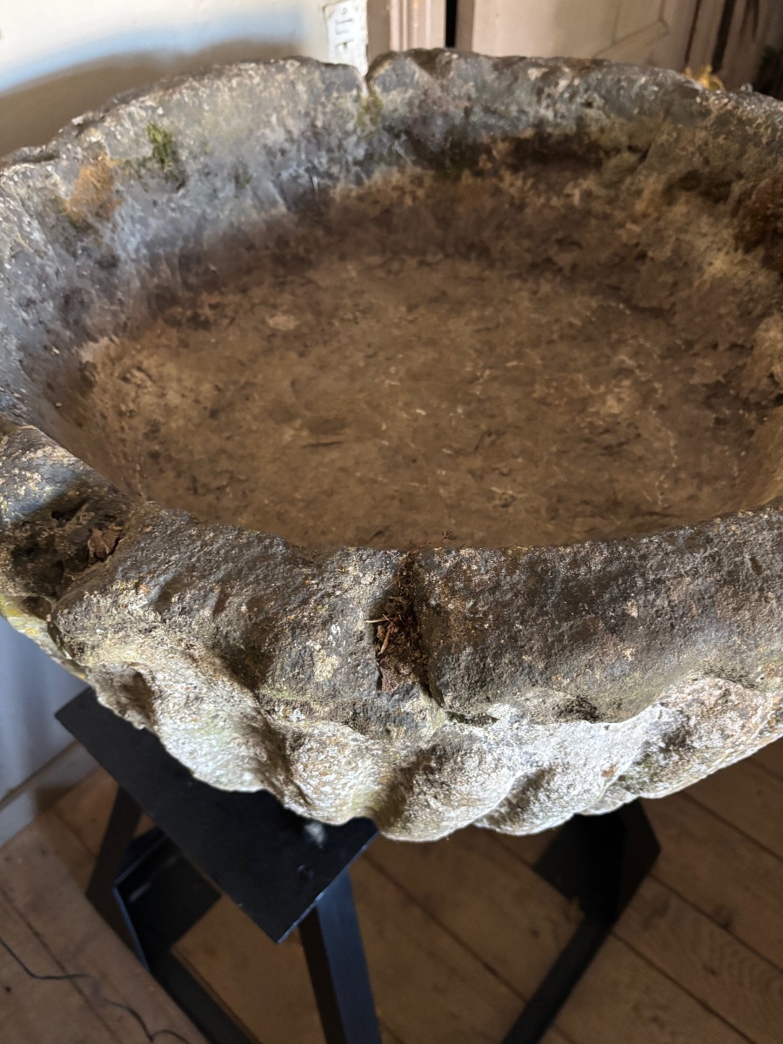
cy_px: 522
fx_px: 784
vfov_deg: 67.3
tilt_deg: -46.0
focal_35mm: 26
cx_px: 392
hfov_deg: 53.1
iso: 640
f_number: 1.6
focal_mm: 5.96
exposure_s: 1/36
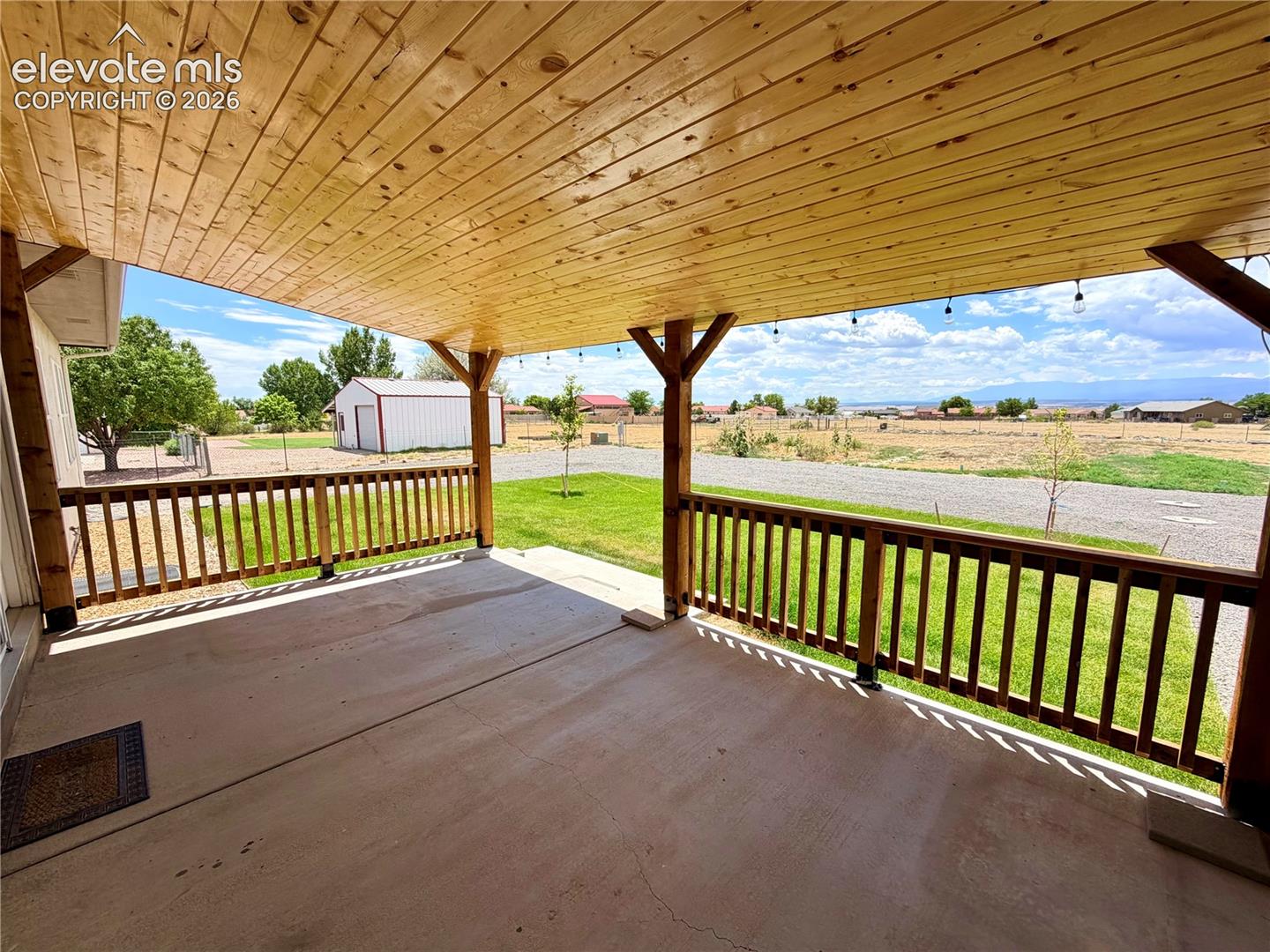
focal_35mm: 14
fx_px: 514
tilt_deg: -6.1
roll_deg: +0.9
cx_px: 635
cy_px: 476
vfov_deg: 85.7
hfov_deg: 102.1
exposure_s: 1/770
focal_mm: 2.22
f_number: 2.2
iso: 25
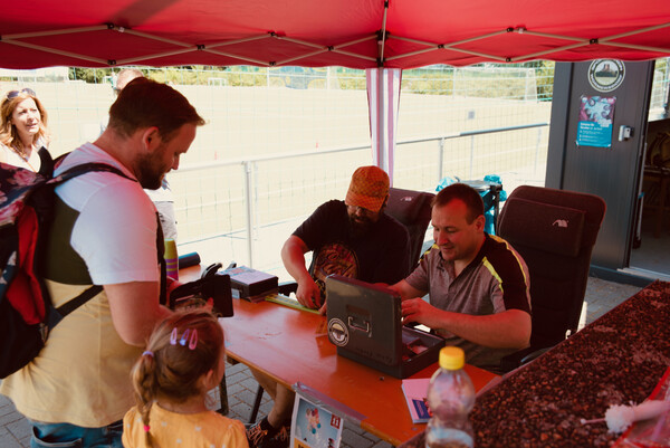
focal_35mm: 32
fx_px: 596
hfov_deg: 58.7
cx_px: 335
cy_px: 224
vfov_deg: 41.2
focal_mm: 32
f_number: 5.6
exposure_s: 1/125
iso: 100
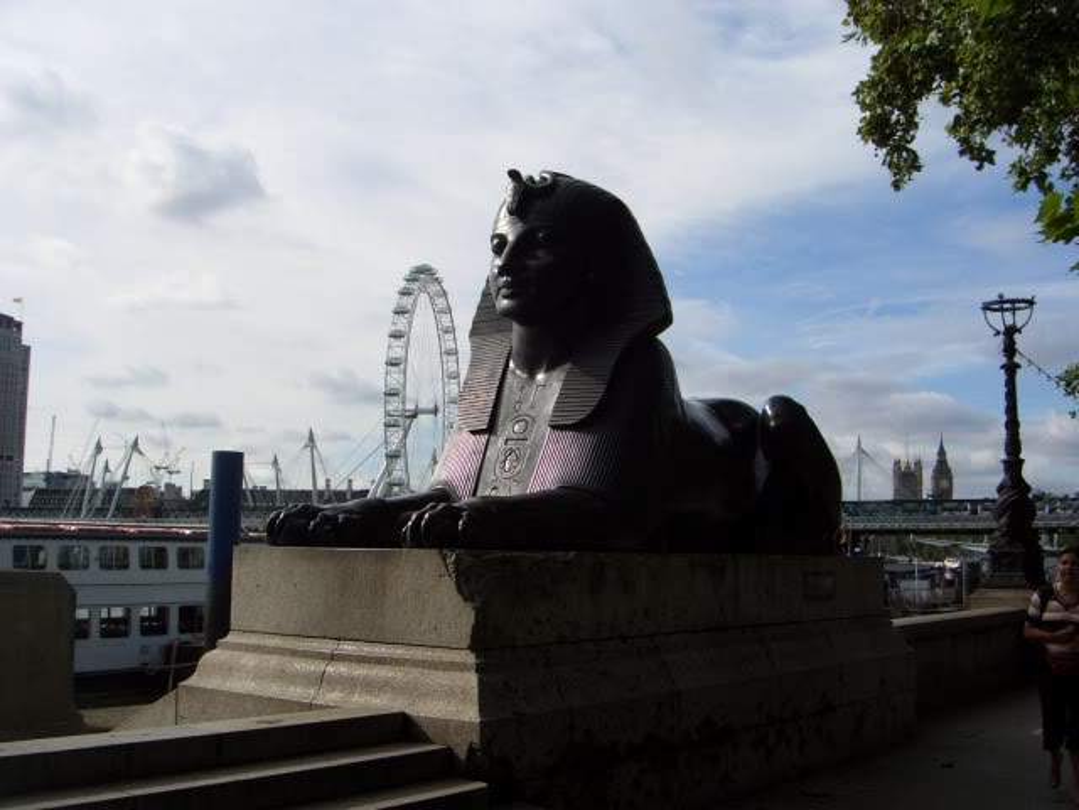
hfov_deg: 47.9
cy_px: 405
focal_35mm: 39
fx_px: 1216
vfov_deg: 36.8
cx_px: 540
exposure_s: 1/640
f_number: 4.8
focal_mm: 8
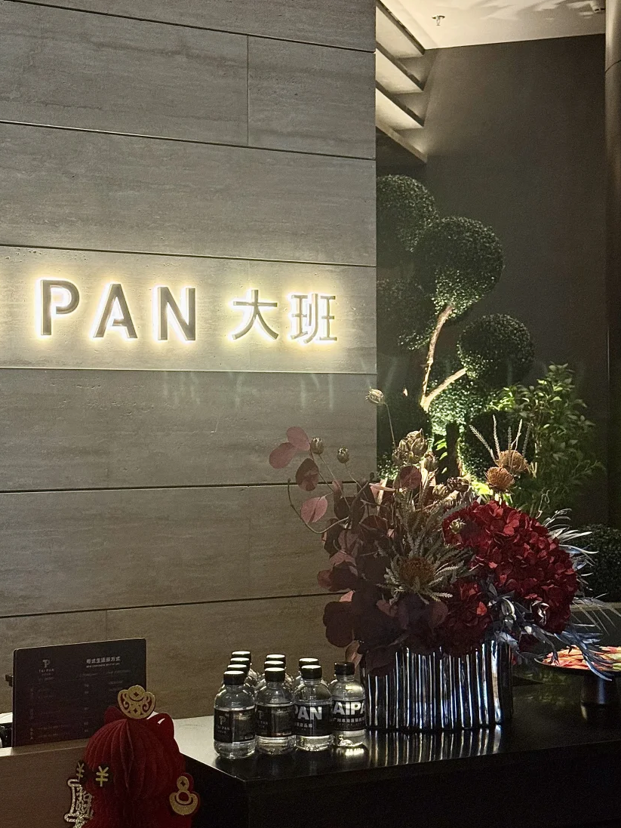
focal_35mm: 63
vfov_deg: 30.7
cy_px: 356
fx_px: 1507
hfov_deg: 23.2
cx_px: 237
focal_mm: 6.76
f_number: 1.78
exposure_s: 1/50
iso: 200
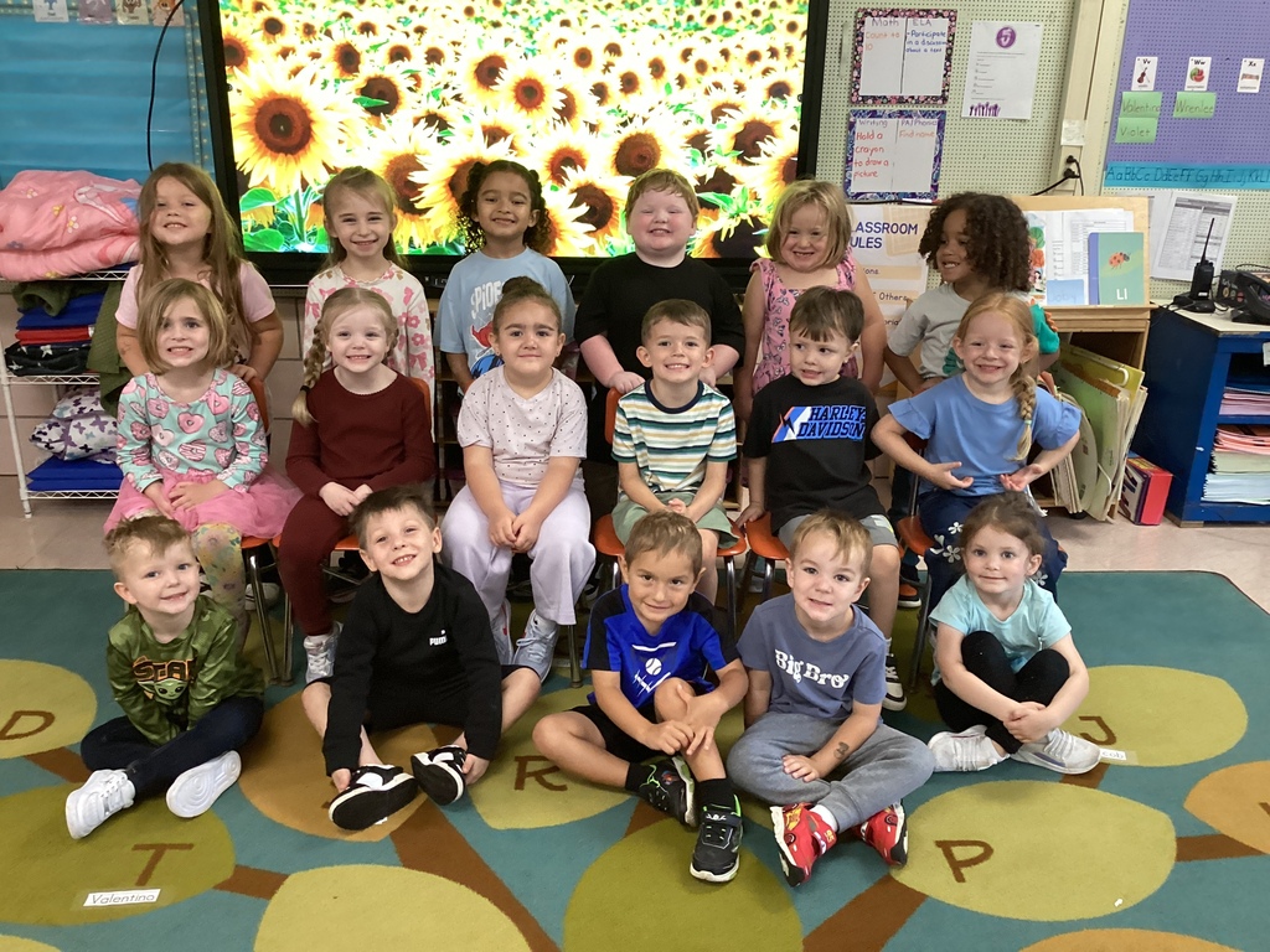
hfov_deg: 58.4
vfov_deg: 45.4
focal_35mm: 31
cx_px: 635
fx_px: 1137
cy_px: 476
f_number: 2.4
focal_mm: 3.3
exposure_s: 1/60
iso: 320
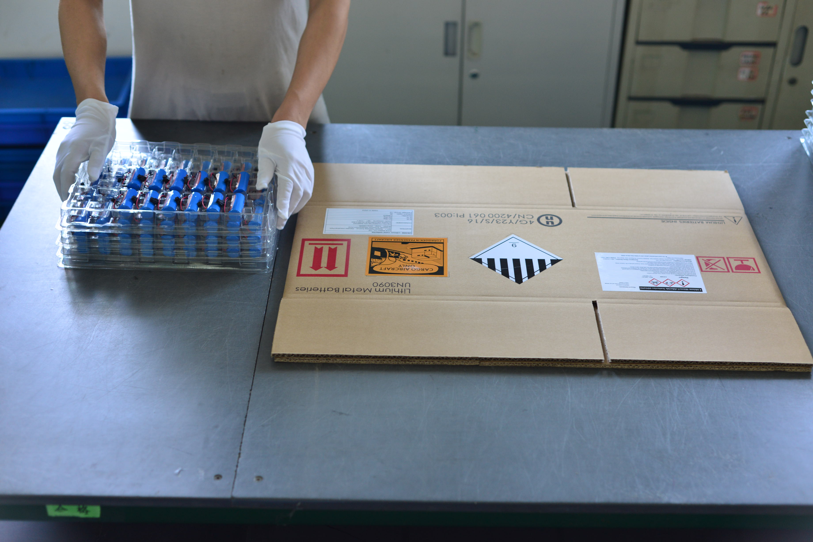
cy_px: 271
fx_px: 1129
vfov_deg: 27.0
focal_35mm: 50
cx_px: 406
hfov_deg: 39.6
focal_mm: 50
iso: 500
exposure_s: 1/60
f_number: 2.8
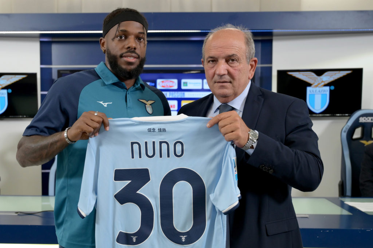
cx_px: 186
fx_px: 404
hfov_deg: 49.5
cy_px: 124
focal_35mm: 39
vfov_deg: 34.2
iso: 1250
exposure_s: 1/320
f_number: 4
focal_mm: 39
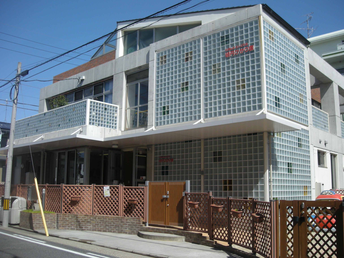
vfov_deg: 40.7
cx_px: 172
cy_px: 129
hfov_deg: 52.6
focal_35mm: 35
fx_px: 348
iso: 50
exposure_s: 1/259
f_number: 5.7
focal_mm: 5.7
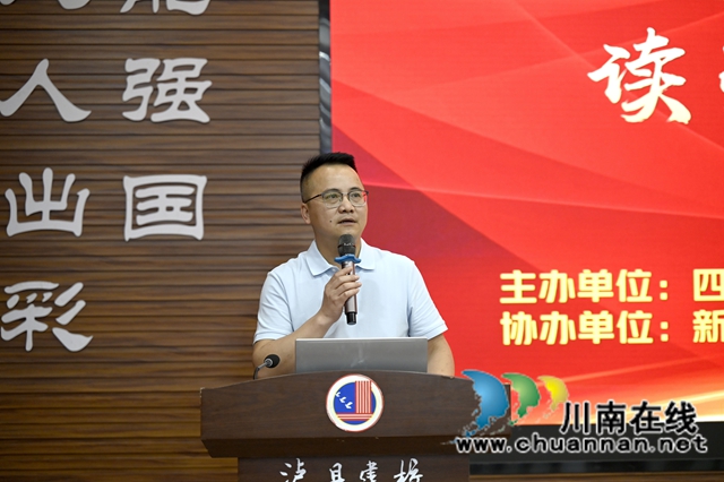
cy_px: 241
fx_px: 1507
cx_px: 362
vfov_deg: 18.2
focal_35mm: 75
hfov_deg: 27.0
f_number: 3.2
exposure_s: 1/100
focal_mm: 75
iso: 1600
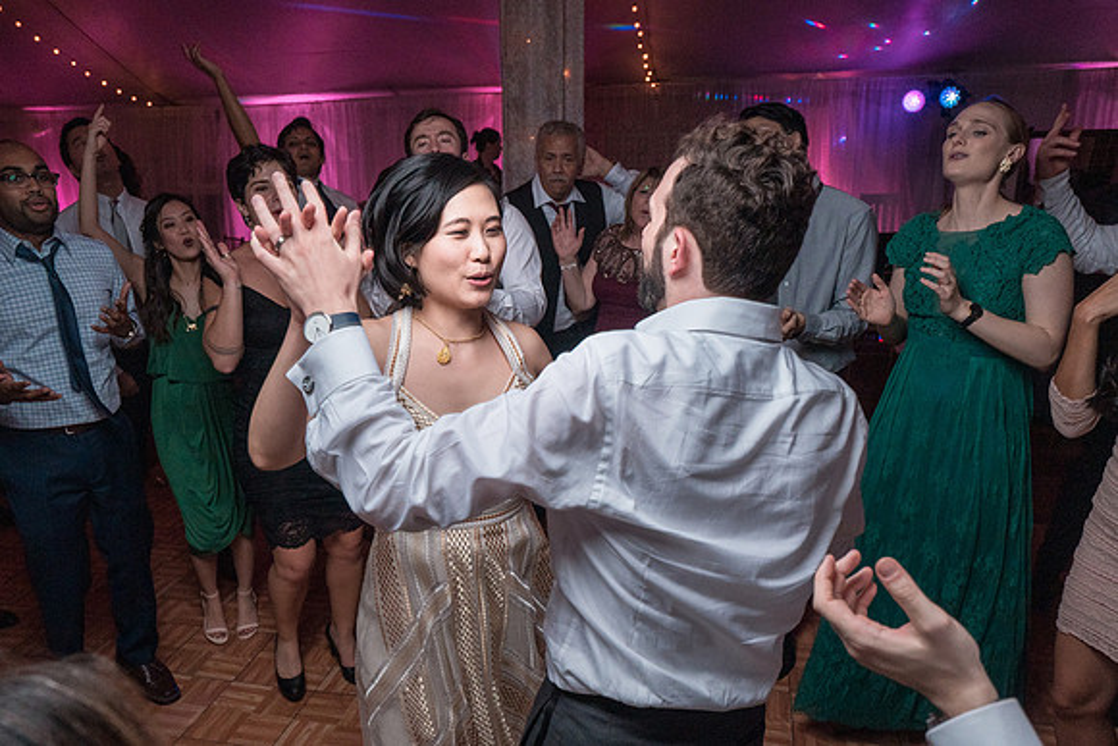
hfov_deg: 65.0
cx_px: 513
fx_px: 876
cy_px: 427
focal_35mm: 28
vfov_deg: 46.0
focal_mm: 24
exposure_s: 1/200
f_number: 5.6
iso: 2000
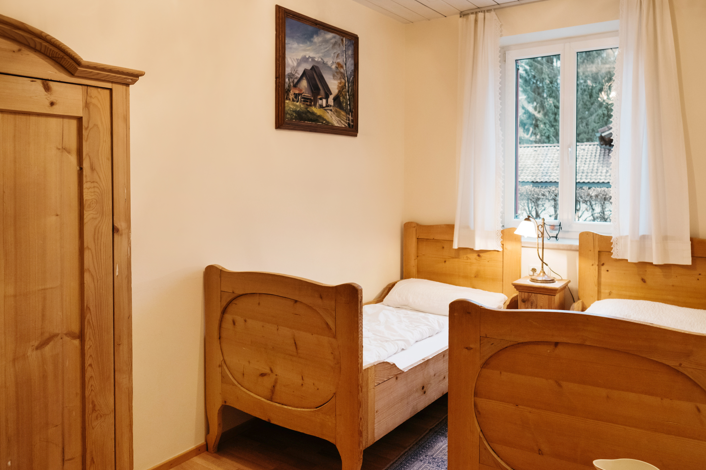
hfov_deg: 71.5
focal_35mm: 25
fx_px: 490
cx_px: 353
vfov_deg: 51.3
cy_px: 238
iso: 1000
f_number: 2.8
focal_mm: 16
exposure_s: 1/60
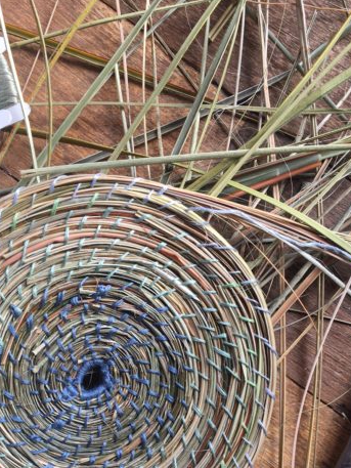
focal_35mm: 49
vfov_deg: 37.8
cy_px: 357
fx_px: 662
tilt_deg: -88.2
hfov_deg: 29.4
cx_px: 105
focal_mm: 4.15
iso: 25
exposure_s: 1/50
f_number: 2.2
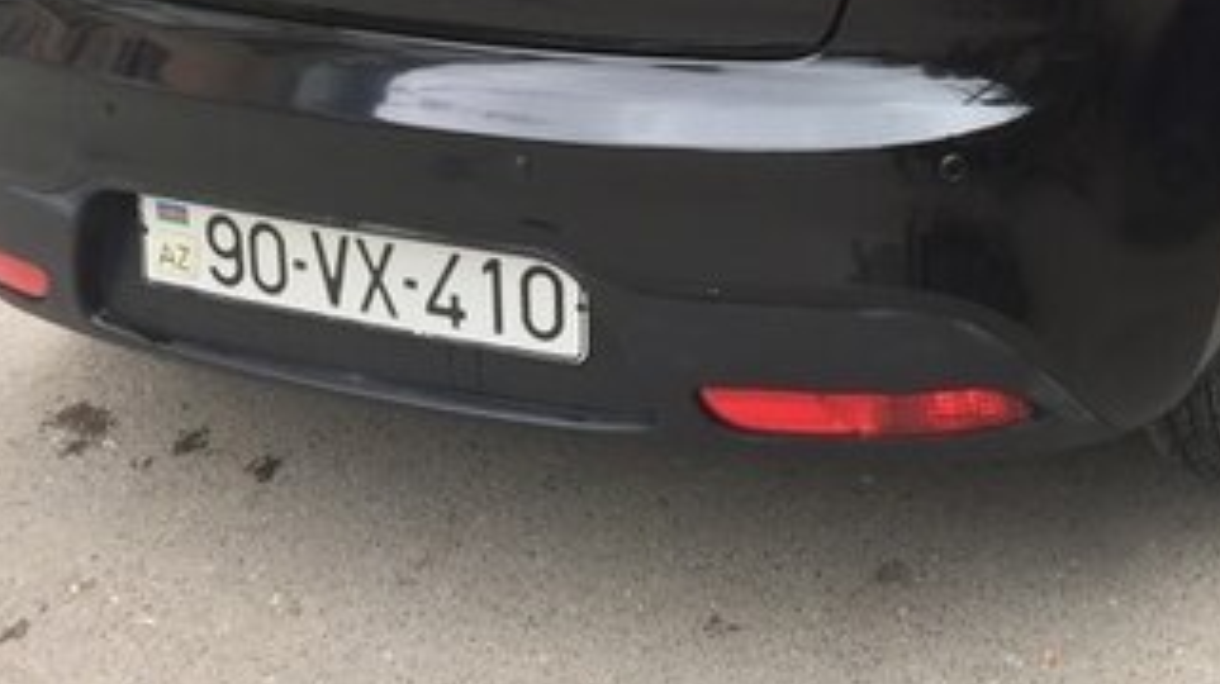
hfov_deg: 30.5
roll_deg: -1.0
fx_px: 2101
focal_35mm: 65
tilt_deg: -18.6
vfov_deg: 17.3
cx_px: 1163
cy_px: -215
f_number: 2.2
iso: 32
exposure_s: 1/50
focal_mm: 4.15
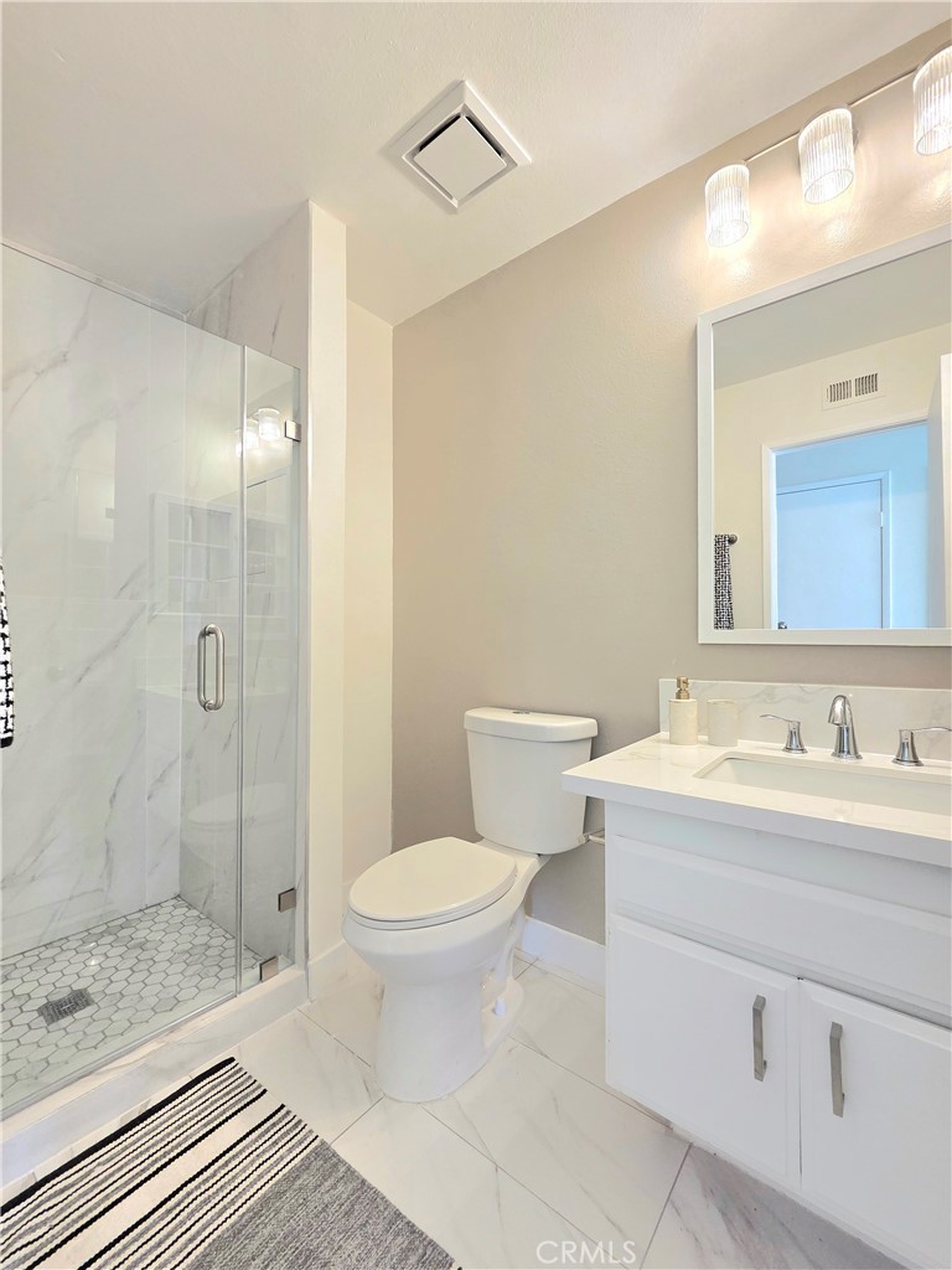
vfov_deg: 106.2
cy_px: 635
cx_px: 476
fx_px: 477
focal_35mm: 13
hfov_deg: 89.9
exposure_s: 1/60.2
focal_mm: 2.2
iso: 160
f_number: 2.2
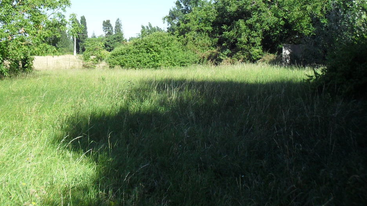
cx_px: 177
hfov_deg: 49.4
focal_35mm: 41
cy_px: 80
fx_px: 399
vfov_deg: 28.9
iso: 100
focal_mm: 6.3
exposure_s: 1/90
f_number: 8.4
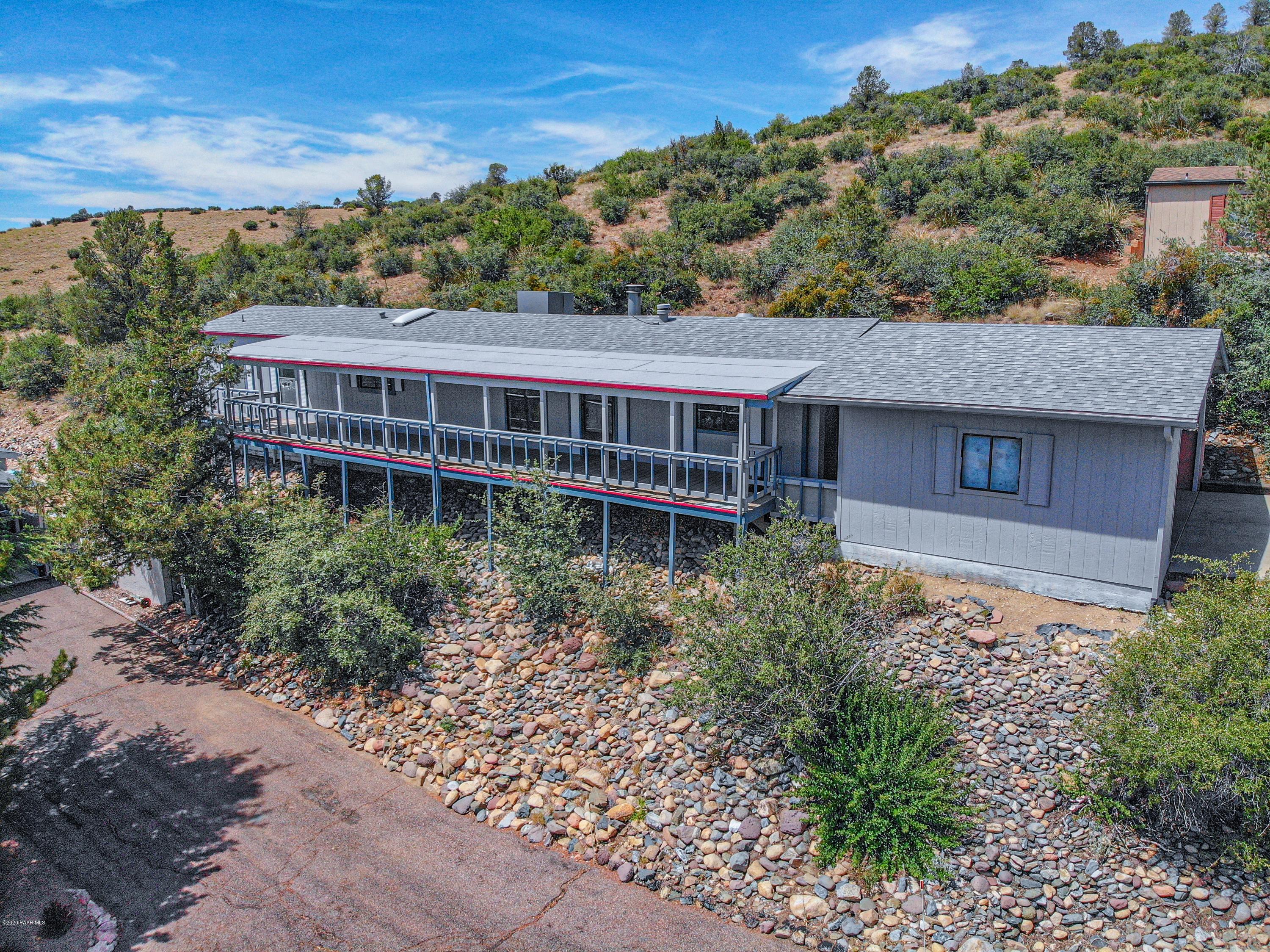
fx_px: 880
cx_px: 635
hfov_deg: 71.6
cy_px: 476
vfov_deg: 56.8
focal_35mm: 24
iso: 100
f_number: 2.8
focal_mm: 4.5
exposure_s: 1/2000
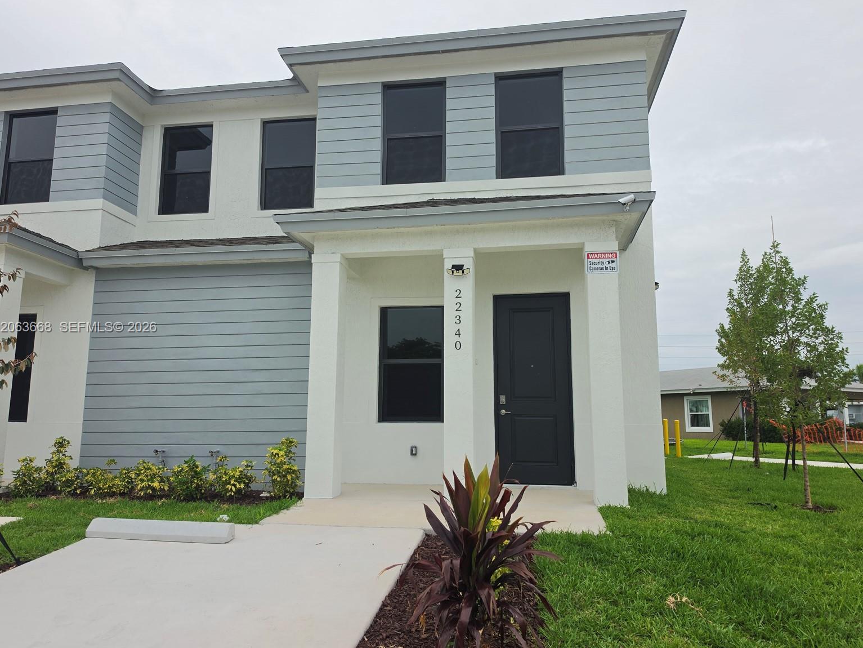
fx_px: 598
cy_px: 328
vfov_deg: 56.8
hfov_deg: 71.6
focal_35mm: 24
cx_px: 432
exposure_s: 1/7329
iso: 64
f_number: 1.4
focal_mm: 6.5
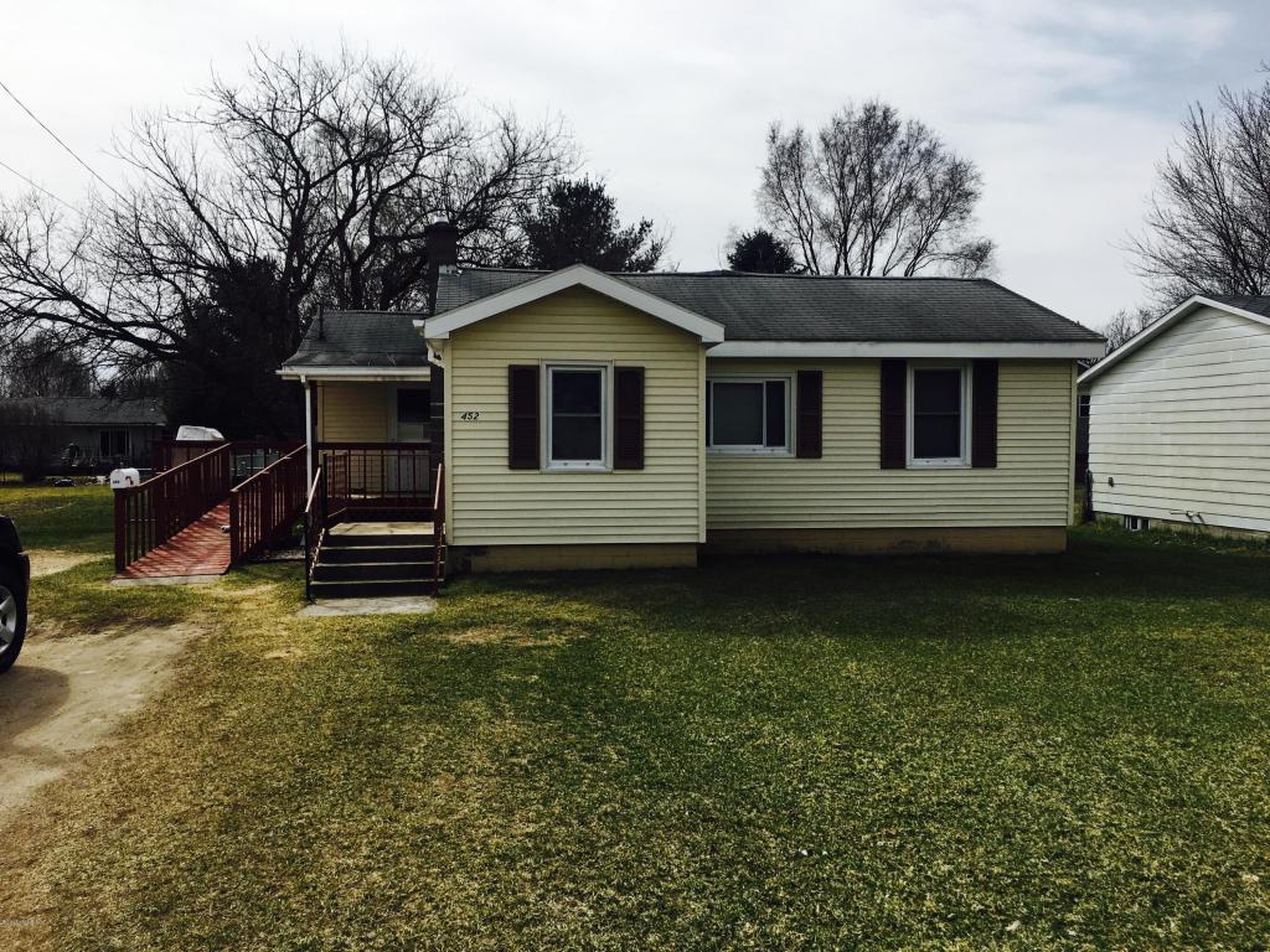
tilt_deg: -2.6
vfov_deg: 48.2
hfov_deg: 61.7
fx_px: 1064
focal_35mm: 29
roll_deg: -0.9
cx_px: 635
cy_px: 476
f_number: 2.2
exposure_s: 1/2262
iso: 25
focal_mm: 4.15
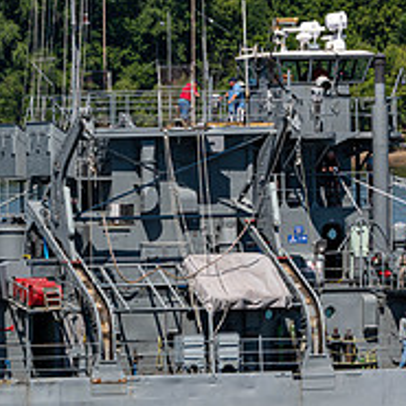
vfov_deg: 3.8
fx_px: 6170
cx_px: -18
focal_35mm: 465
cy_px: 346
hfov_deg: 3.8
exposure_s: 1/250
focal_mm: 170
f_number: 8
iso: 64
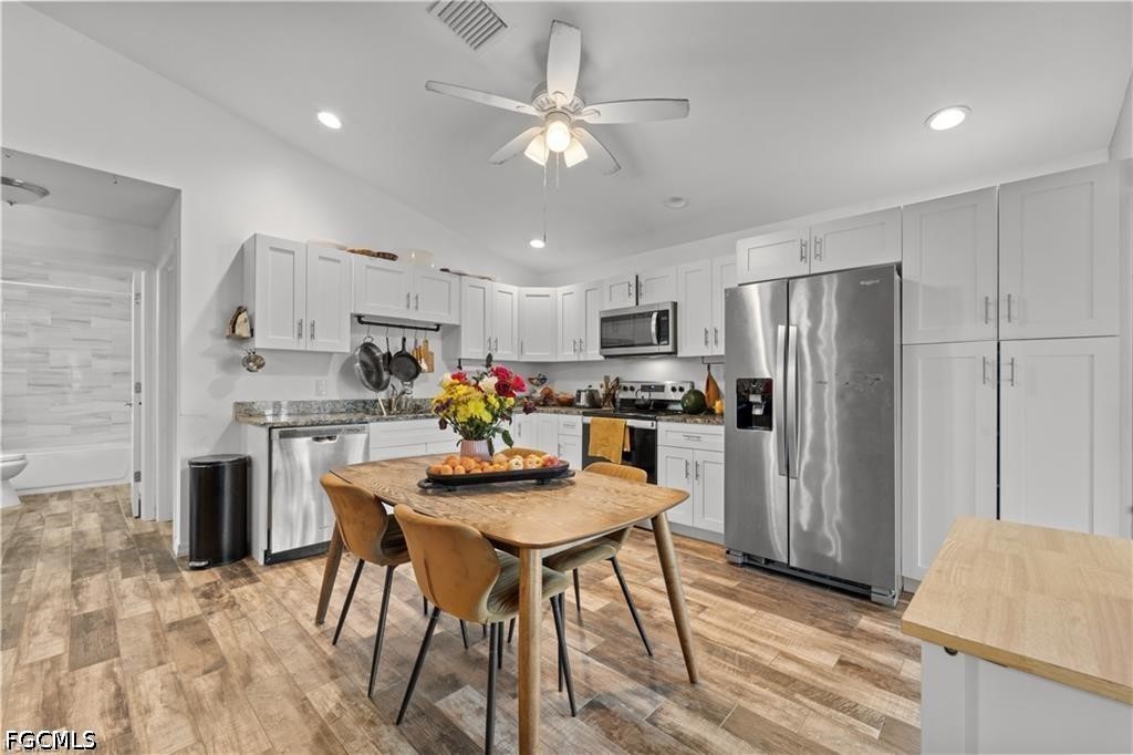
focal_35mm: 14
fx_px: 440
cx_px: 566
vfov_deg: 81.2
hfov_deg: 104.3
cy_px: 378
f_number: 10
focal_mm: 14
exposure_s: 2
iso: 250
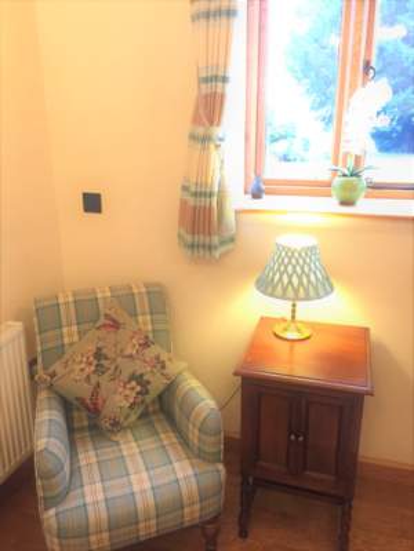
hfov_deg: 48.2
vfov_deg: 61.7
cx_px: 207
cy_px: 276
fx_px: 462
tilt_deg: -18.3
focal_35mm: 29
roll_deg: +0.3
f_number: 2.2
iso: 250
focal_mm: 4.15
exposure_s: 1/25
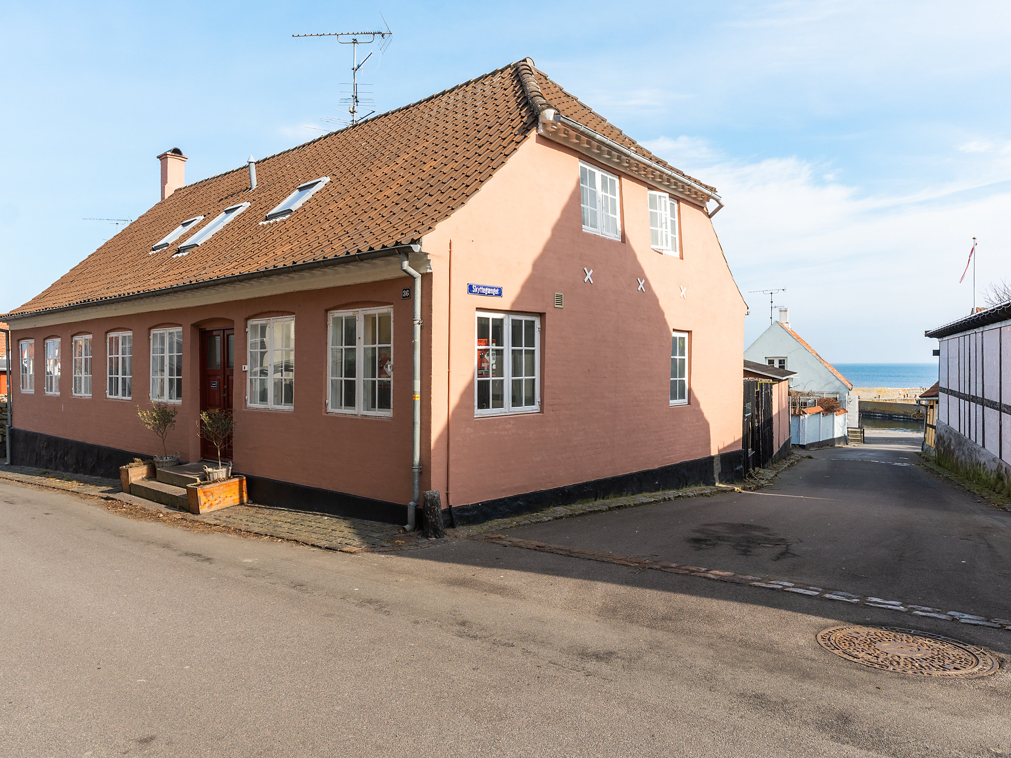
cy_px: 377
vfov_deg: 60.5
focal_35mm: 22
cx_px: 490
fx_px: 651
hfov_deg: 75.7
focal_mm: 13.5
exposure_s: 1/400
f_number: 8
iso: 200
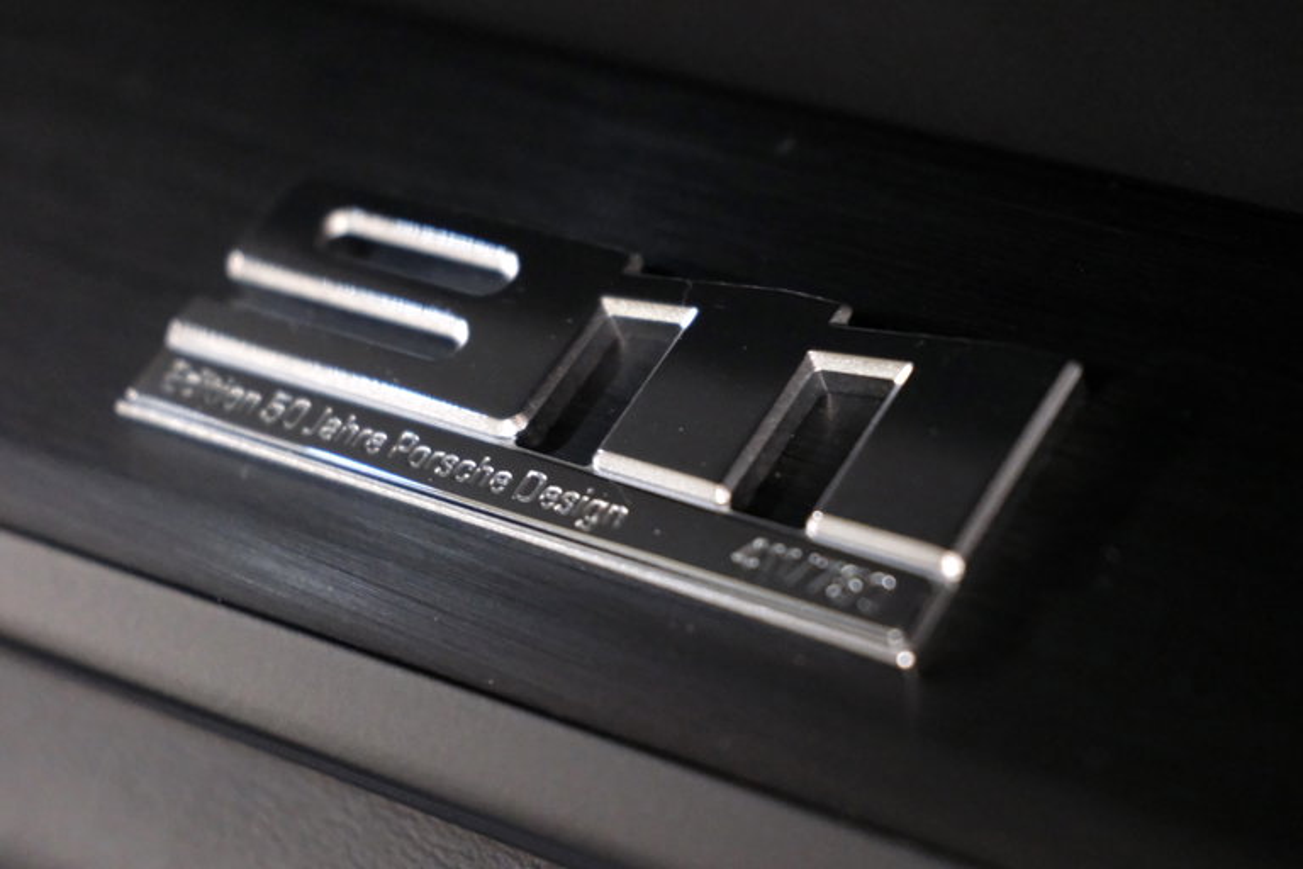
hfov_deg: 27.0
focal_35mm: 75
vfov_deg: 18.2
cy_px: 434
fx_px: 2714
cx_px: 652
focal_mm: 50
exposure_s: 1/26
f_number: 4.8
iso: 12800
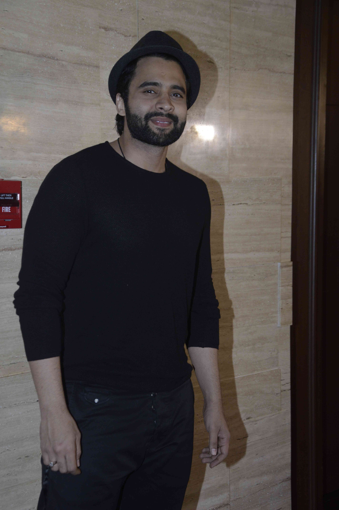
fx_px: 1061
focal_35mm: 75
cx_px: 170
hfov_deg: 18.1
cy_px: 255
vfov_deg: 27.0
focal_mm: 50
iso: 800
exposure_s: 1/160
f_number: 5.6
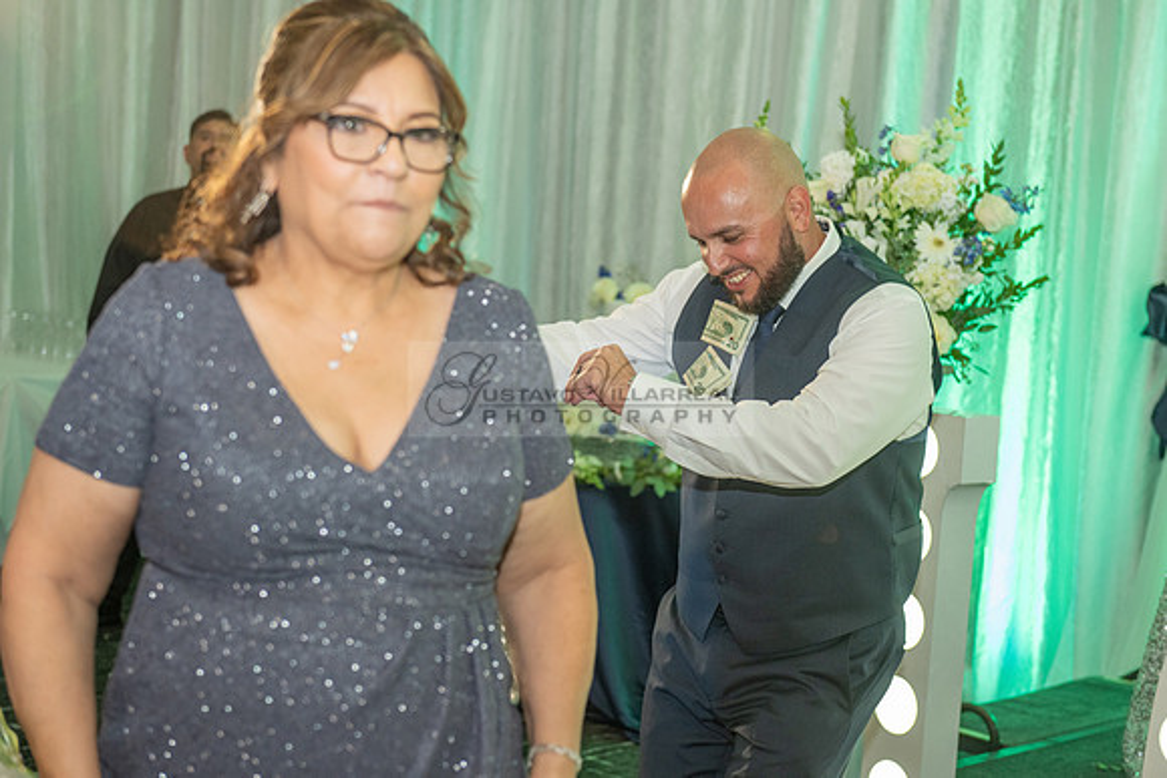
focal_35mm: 62
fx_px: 2010
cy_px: 389
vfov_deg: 21.9
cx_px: 584
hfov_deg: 32.4
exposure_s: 1/125
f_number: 3.5
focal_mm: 62
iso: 1600
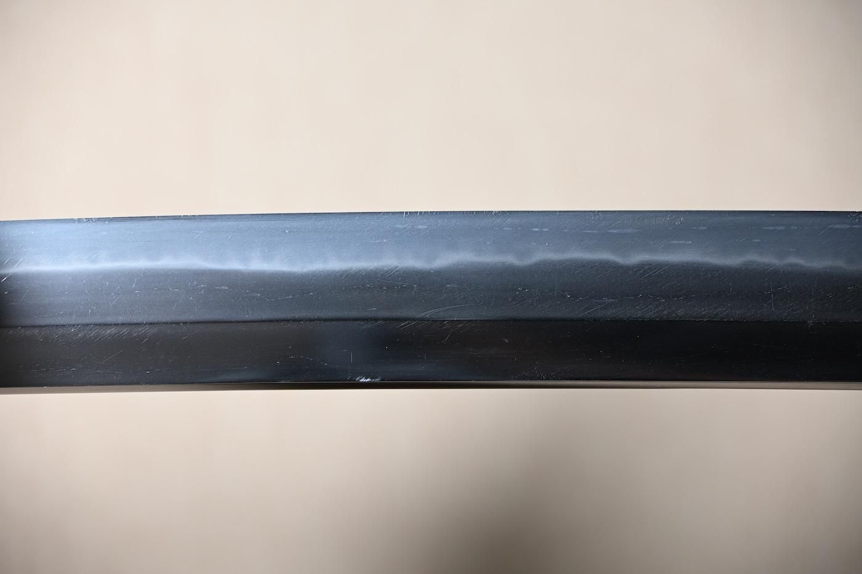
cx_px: 431
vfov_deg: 9.6
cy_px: 287
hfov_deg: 14.4
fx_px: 3411
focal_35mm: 142
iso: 100
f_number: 5.6
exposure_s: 1/1.6
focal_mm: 95
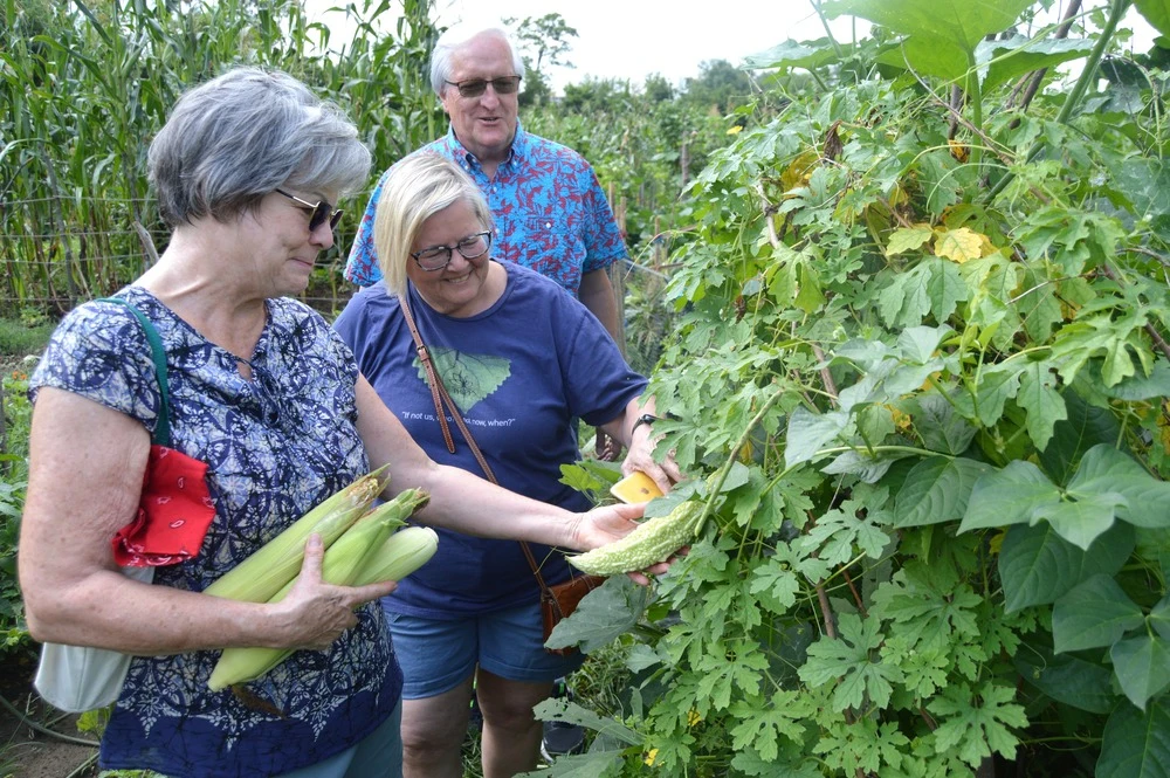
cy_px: 389
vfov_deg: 47.9
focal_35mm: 27
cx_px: 585
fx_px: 877
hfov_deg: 67.4
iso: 180
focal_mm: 18
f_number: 5.6
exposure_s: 1/125
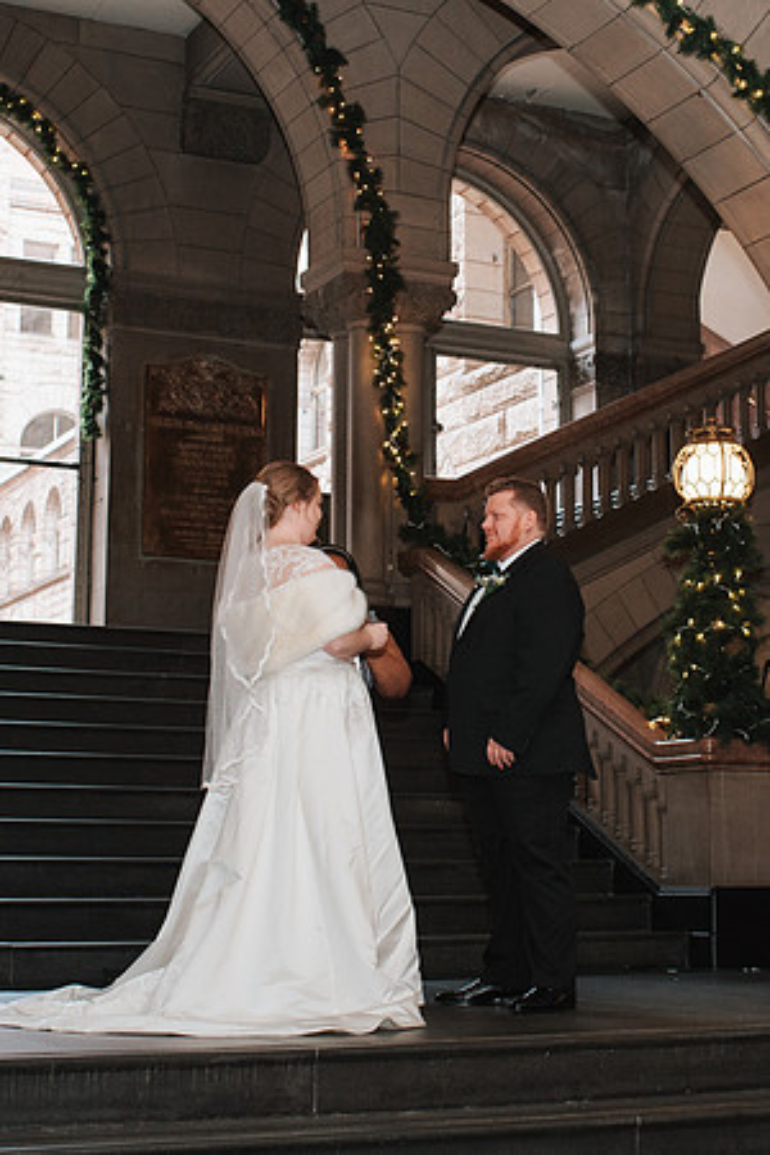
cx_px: 413
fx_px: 2034
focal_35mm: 63
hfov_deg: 21.4
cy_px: 457
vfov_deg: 31.6
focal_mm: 35
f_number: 3.5
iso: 1000
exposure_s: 1/200
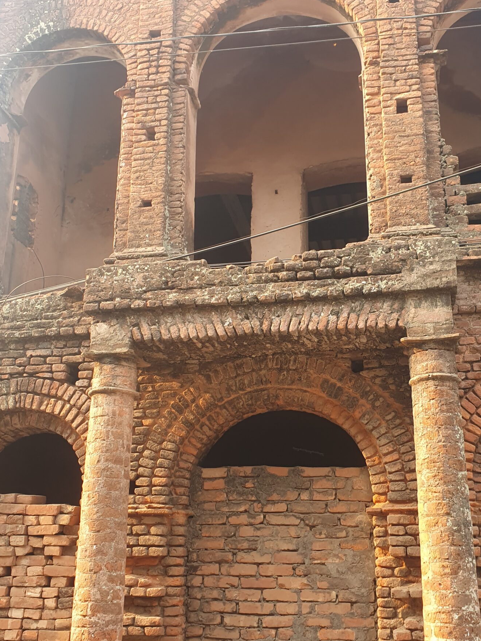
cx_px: 257
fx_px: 704
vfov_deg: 48.9
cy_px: 341
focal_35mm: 38
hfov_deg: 37.7
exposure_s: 1/100
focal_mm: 4.32
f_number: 2.4
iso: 64
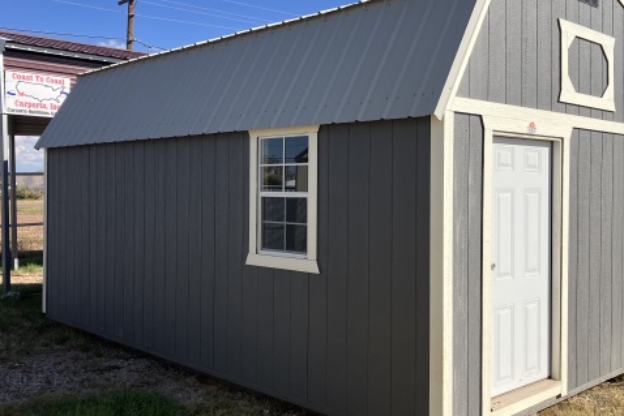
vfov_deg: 34.2
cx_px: 373
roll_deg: -0.3
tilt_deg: +1.9
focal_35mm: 39
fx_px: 676
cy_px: 189
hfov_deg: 49.2
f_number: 1.8
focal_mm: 3.99
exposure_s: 1/2208
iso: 32
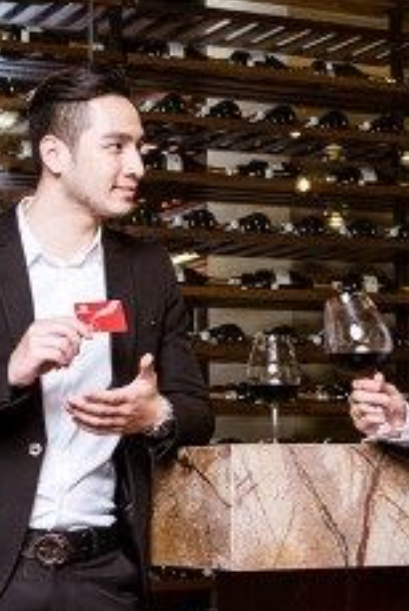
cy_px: 202
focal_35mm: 100
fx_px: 1699
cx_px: 266
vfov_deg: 20.3
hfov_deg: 13.7
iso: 500
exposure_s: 1/125
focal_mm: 48
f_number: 3.5
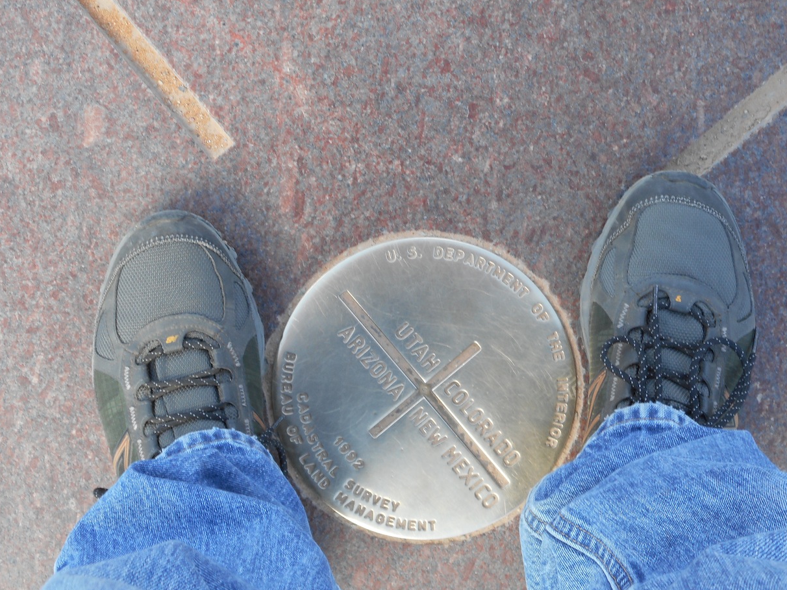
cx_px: 400
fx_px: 1660
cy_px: 346
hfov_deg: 26.7
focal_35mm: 73
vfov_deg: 20.1
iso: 80
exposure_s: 1/50
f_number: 5.1
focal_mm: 10.5
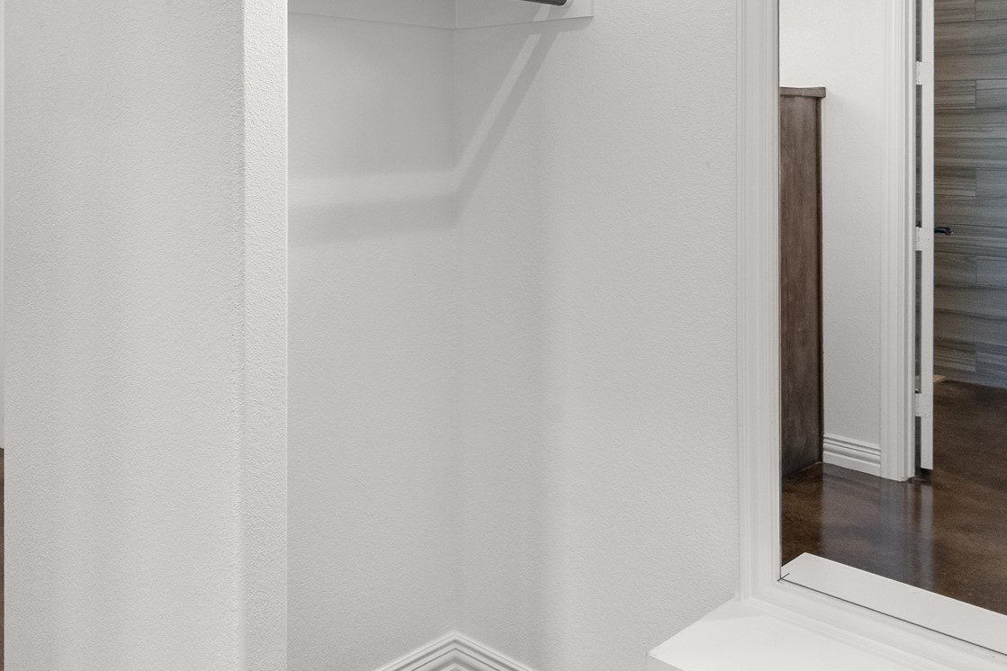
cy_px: 176
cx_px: 178
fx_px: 923
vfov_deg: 39.0
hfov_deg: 52.8
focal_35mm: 33
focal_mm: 17
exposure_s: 1/15
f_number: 9
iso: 640
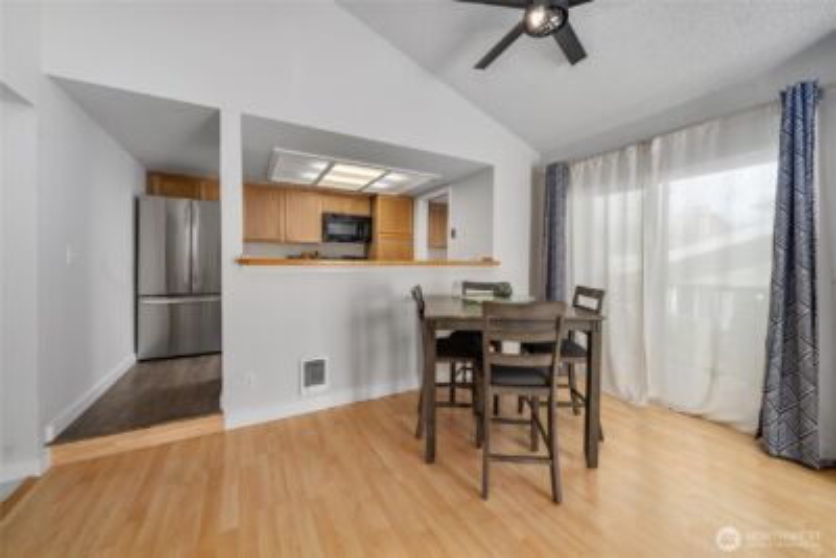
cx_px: 418
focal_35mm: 13
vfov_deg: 85.5
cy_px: 279
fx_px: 302
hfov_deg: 108.3
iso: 1000
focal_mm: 13
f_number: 8
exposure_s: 1/25
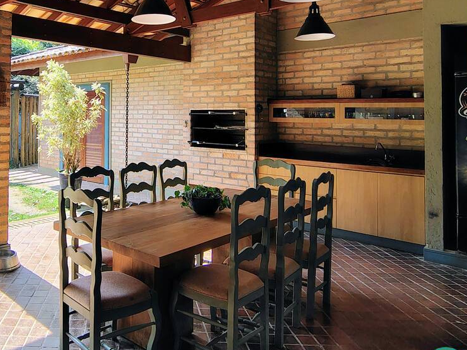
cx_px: 113
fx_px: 418
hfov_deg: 55.3
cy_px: 100
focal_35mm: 31
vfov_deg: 44.3
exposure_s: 1/120
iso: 135
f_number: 2.2
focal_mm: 2.13
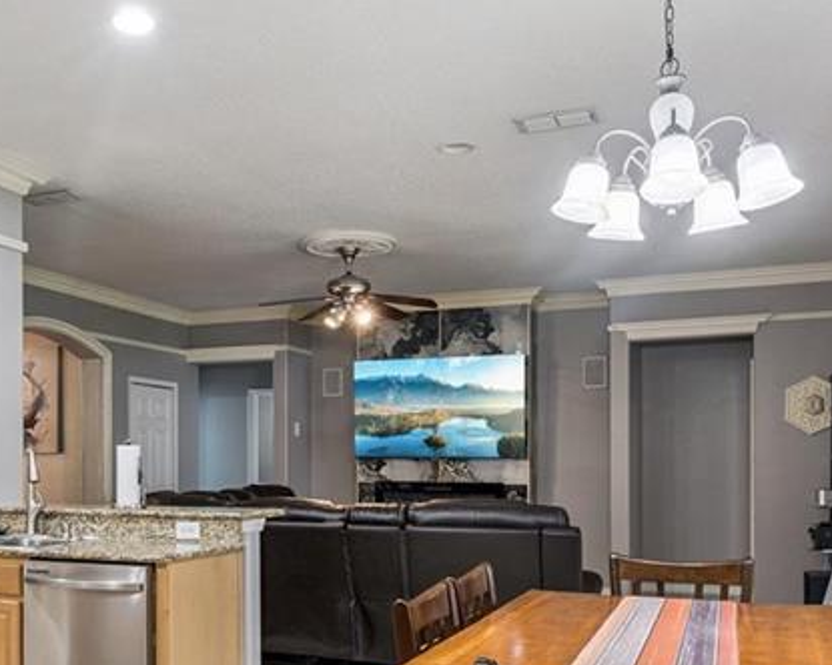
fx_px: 911
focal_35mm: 37
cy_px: 473
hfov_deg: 48.6
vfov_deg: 39.4
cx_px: 307
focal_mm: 16
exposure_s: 1/40
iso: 400
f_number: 9
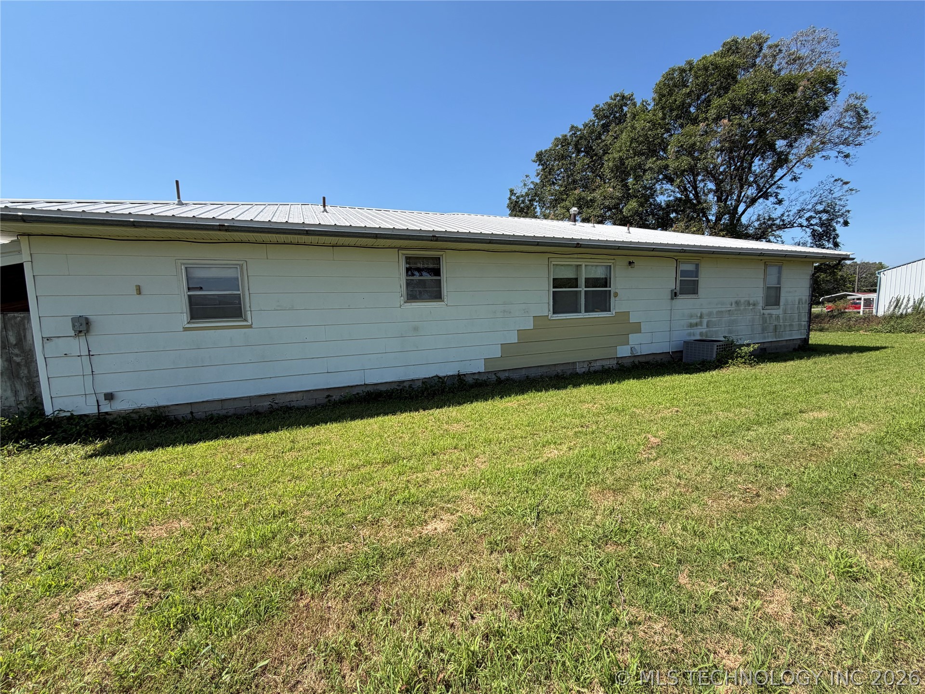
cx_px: 462
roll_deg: +2.3
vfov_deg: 85.7
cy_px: 347
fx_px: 374
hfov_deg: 102.1
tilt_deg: -7.6
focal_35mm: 14
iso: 32
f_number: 2.2
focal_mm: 2.22
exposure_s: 1/770
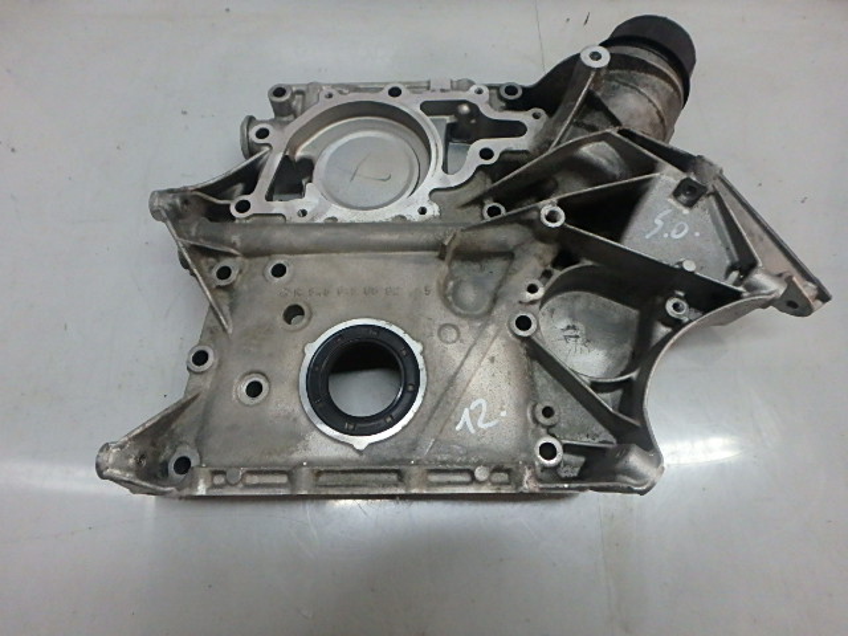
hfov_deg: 79.0
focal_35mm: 21
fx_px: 514
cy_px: 318
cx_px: 424
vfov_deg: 63.4
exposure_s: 1/160
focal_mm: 3.7
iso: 800
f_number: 3.5
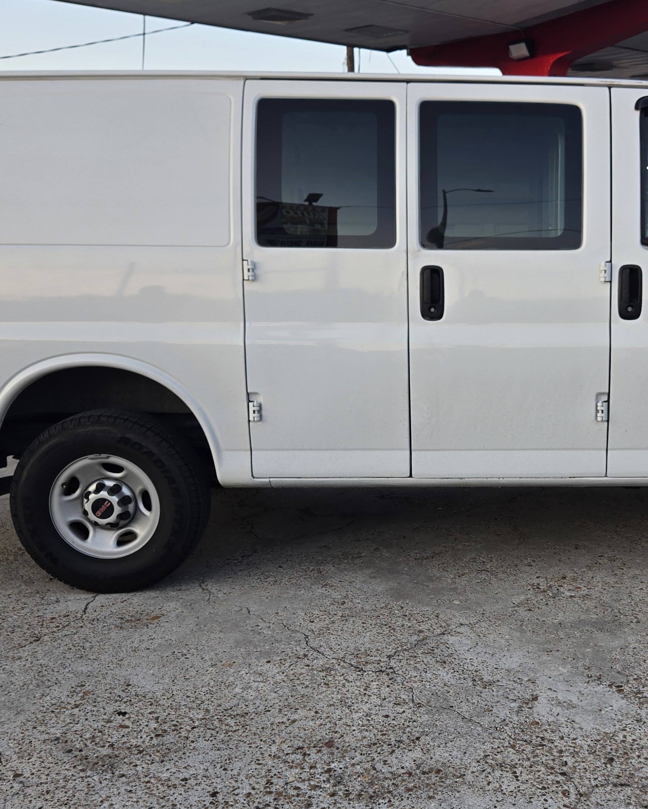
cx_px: 470
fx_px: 983
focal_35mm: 41
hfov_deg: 35.8
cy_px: 449
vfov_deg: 44.7
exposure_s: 1/211
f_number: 1.8
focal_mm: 5.4
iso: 25
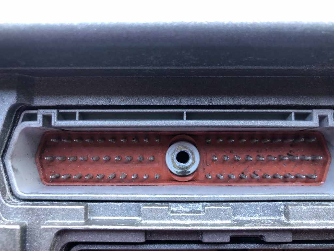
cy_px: 126
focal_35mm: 28
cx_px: 167
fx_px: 270
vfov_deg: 49.7
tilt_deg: -86.0
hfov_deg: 63.4
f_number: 1.8
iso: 40
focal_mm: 4
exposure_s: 1/20
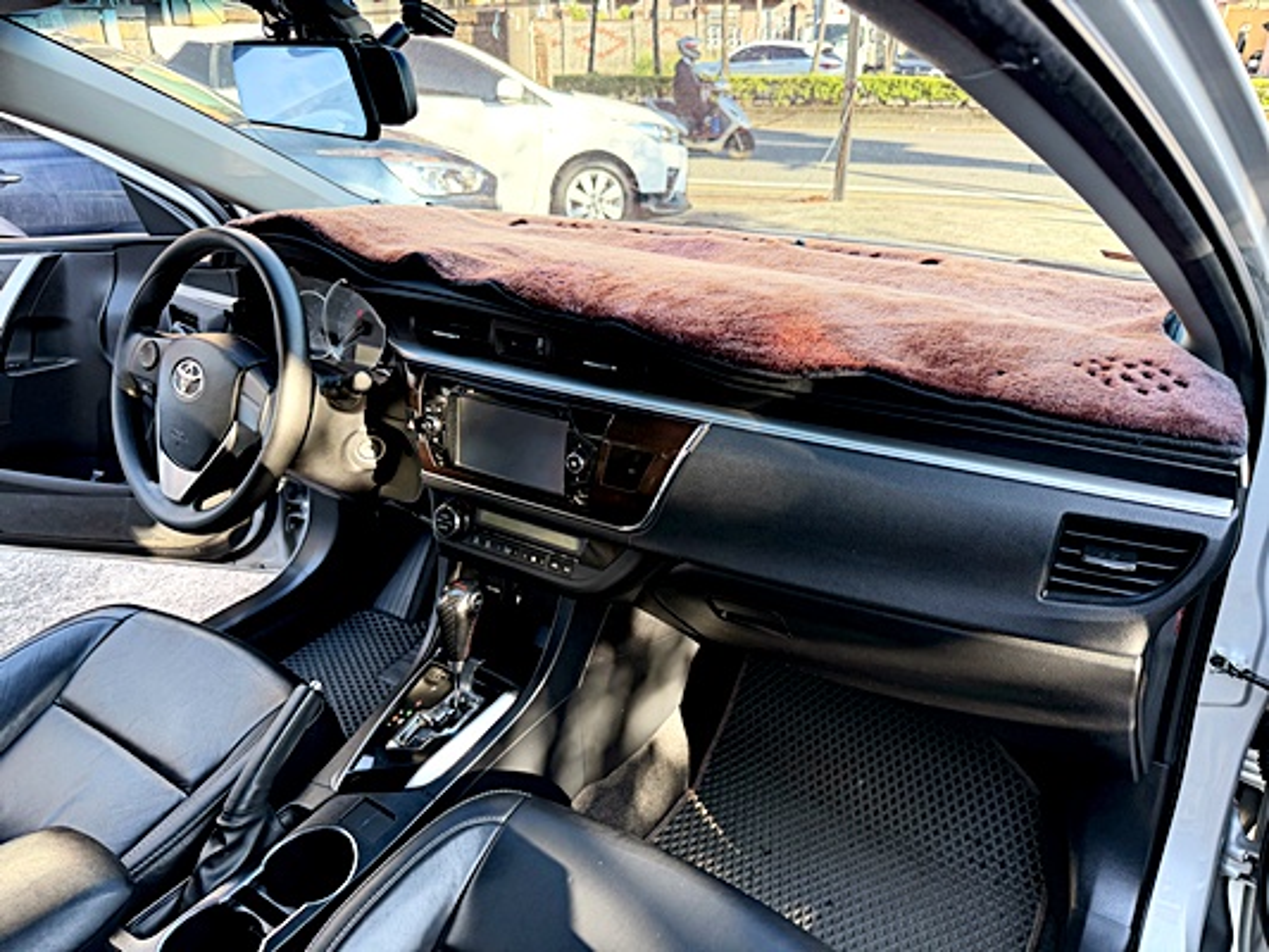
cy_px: 476
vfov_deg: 56.8
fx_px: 880
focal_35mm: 24
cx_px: 634
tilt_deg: -25.4
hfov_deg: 71.6
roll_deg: +0.2
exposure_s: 1/121
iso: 100
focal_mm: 6.76
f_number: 1.78
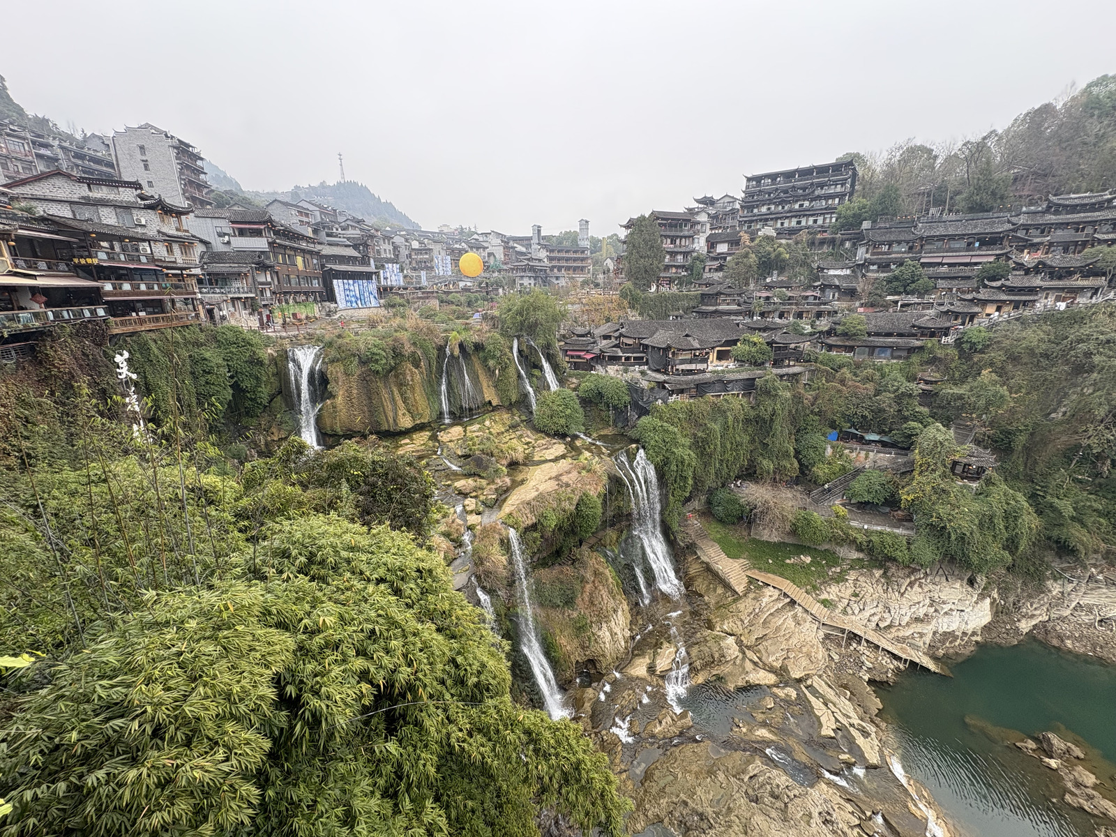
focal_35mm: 14
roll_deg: +0.6
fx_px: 451
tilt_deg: -16.2
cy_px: 418
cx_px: 558
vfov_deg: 85.7
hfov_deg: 102.1
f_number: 2.2
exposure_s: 1/112
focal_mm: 2.22
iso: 50
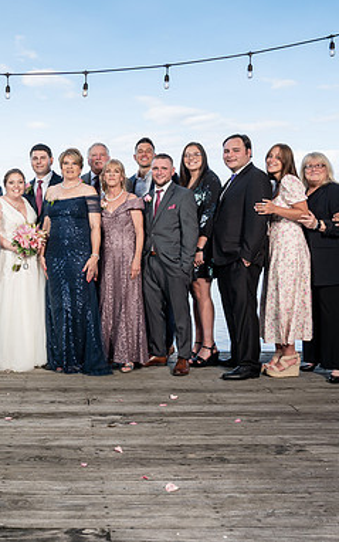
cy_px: 271
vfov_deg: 49.3
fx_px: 591
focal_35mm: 40
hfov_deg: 30.9
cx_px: 52
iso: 100
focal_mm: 24
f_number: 5.6
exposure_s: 1/200
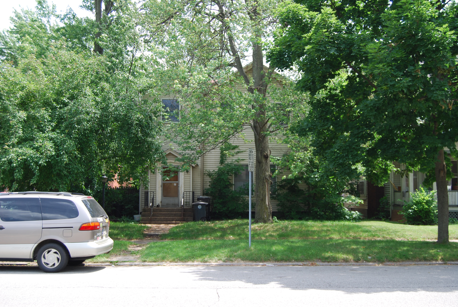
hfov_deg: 49.5
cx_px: 229
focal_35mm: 39
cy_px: 154
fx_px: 497
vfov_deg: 34.3
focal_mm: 26
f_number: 5.6
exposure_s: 1/125
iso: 110
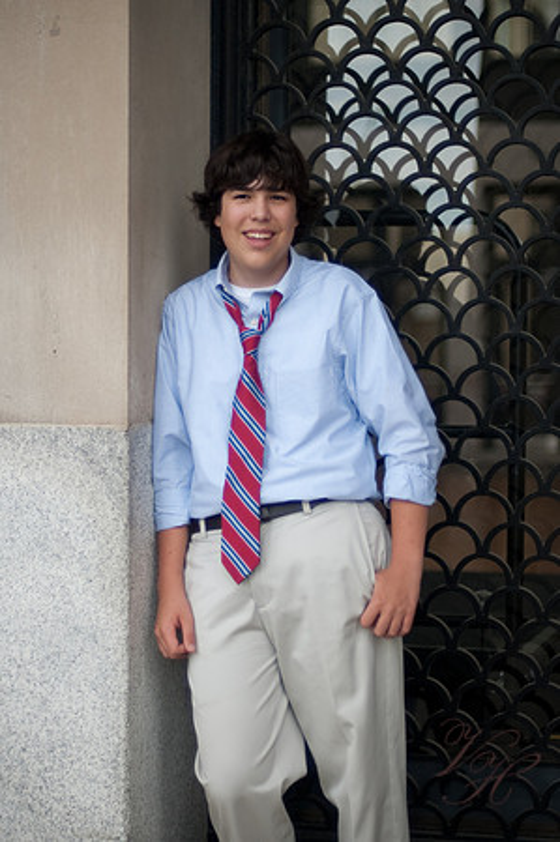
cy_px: 421
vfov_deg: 39.6
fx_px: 1169
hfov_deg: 26.9
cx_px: 280
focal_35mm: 50
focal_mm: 50
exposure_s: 1/1250
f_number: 1.4
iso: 320
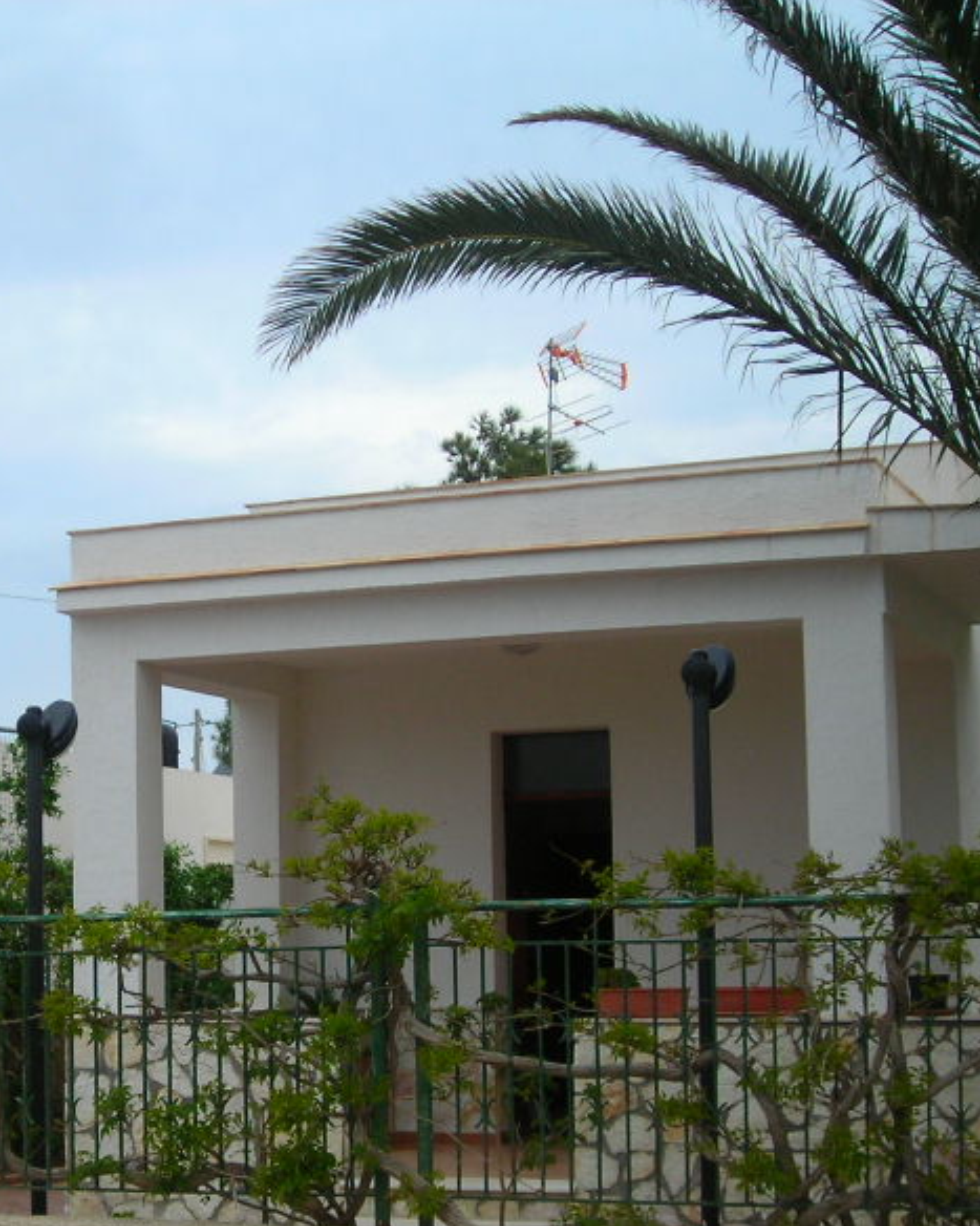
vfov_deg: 29.0
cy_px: 800
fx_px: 2357
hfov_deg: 23.2
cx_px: 212
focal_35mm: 65
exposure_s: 1/350
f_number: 3.2
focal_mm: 6.3
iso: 50
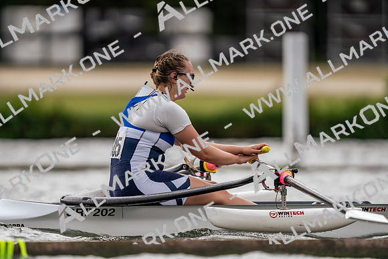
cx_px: 194
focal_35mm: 400
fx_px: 4312
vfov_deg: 3.4
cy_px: 130
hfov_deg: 5.2
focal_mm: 400
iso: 250
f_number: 3.2
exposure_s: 1/4000
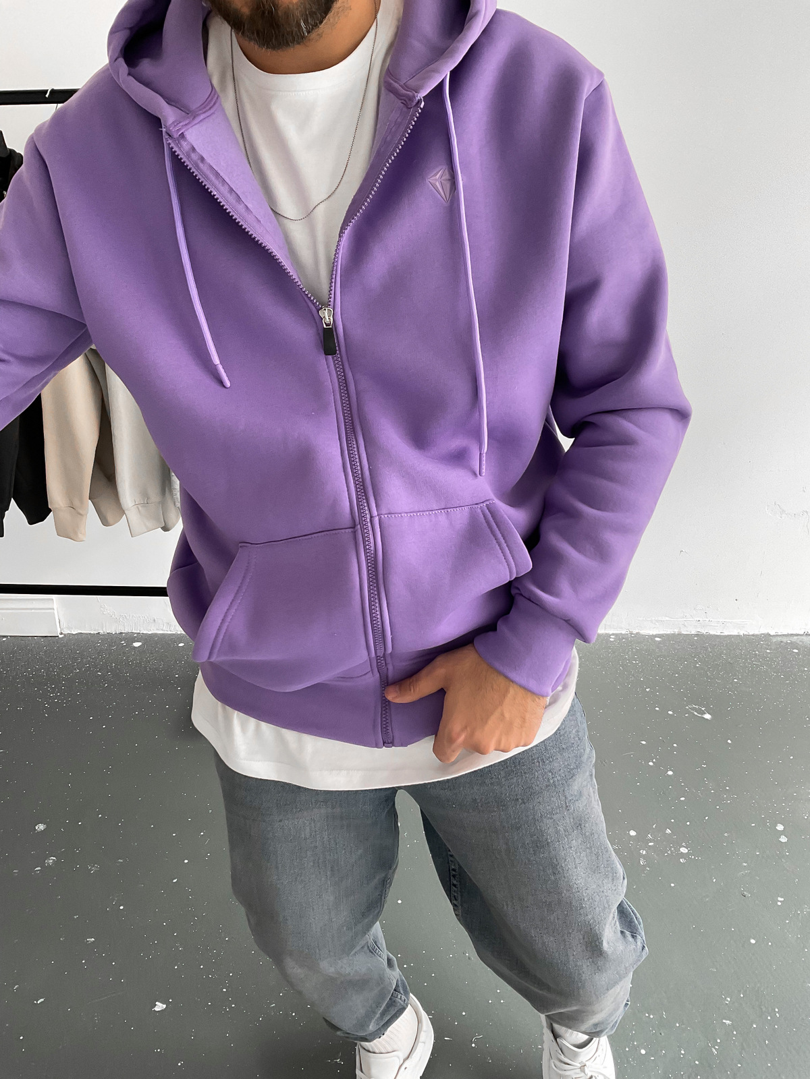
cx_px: 405
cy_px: 540
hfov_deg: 48.2
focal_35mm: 29
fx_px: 905
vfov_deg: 61.7
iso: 80
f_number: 1.8
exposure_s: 1/60
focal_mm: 3
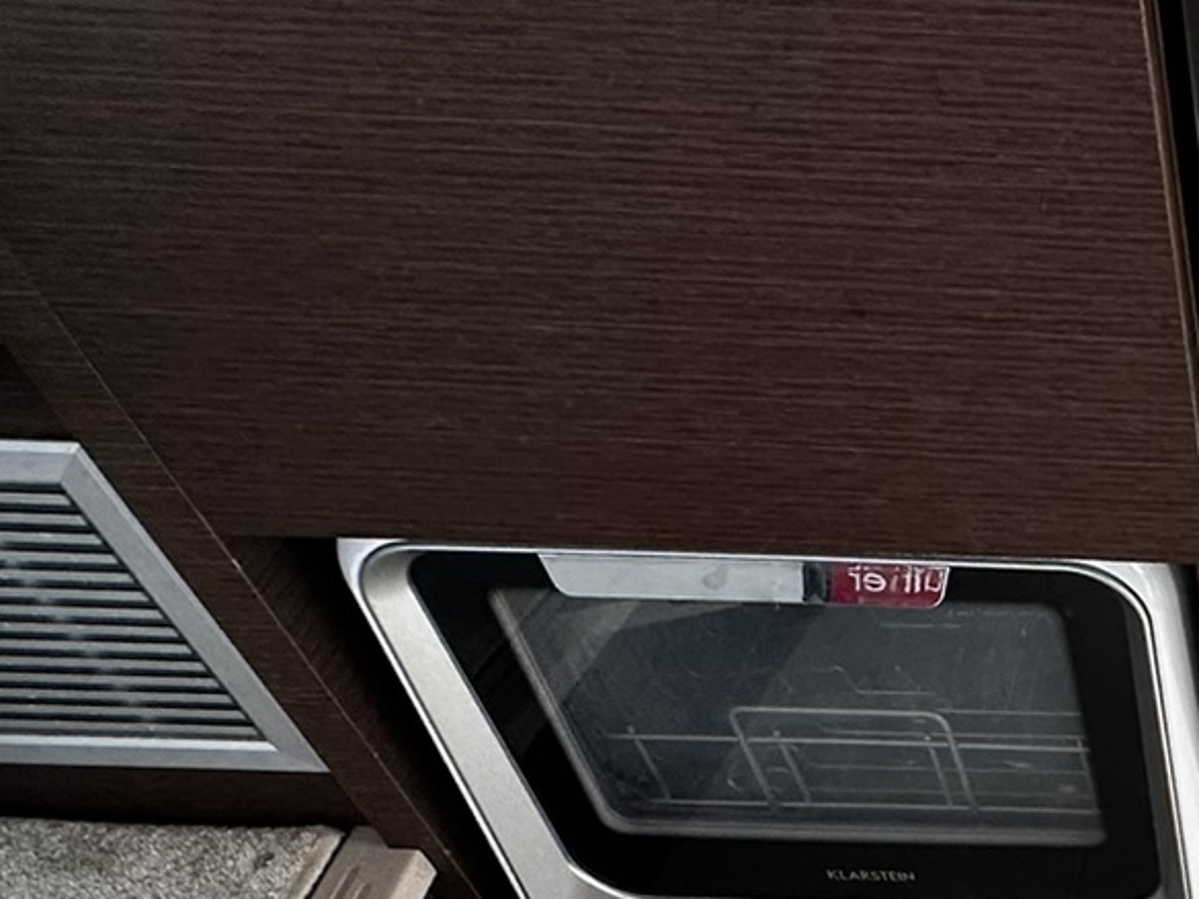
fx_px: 1698
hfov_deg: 30.8
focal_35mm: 49
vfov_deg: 29.1
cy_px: 707
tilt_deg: -47.5
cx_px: 1543
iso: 64
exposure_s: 1/99
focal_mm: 2.22
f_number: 2.2
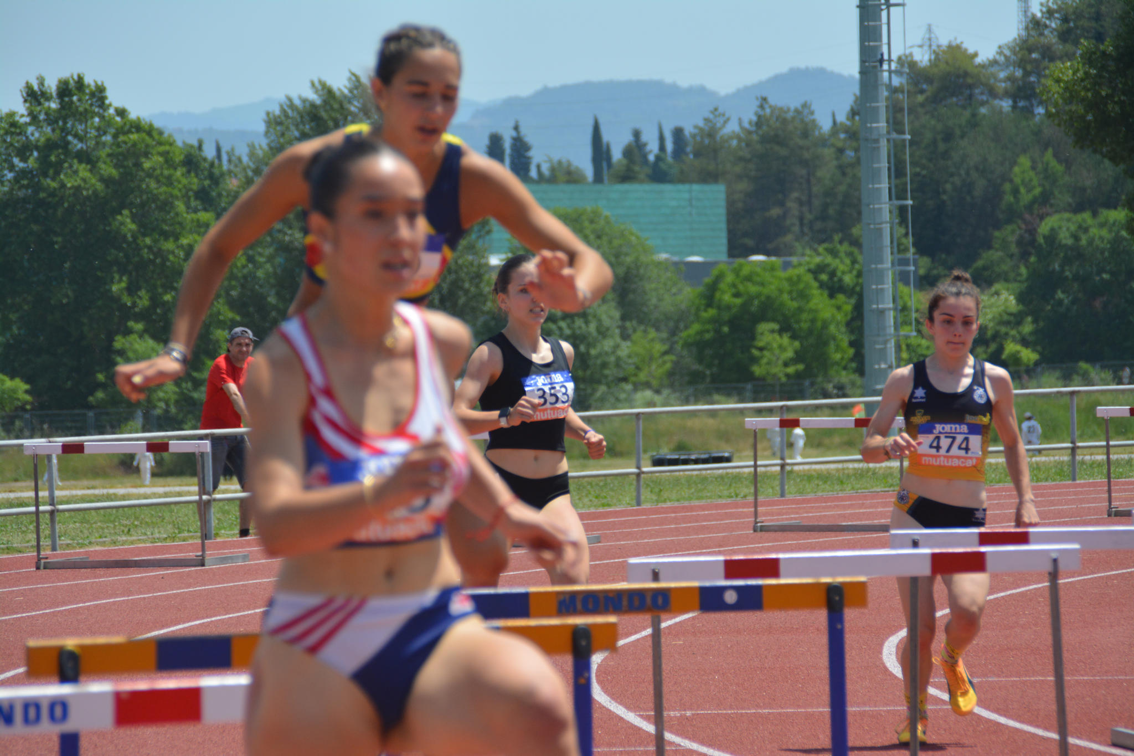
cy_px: 378
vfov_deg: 4.6
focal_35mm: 300
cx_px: 567
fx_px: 9449
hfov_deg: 6.9
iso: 400
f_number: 6.3
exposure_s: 1/1600
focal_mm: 200
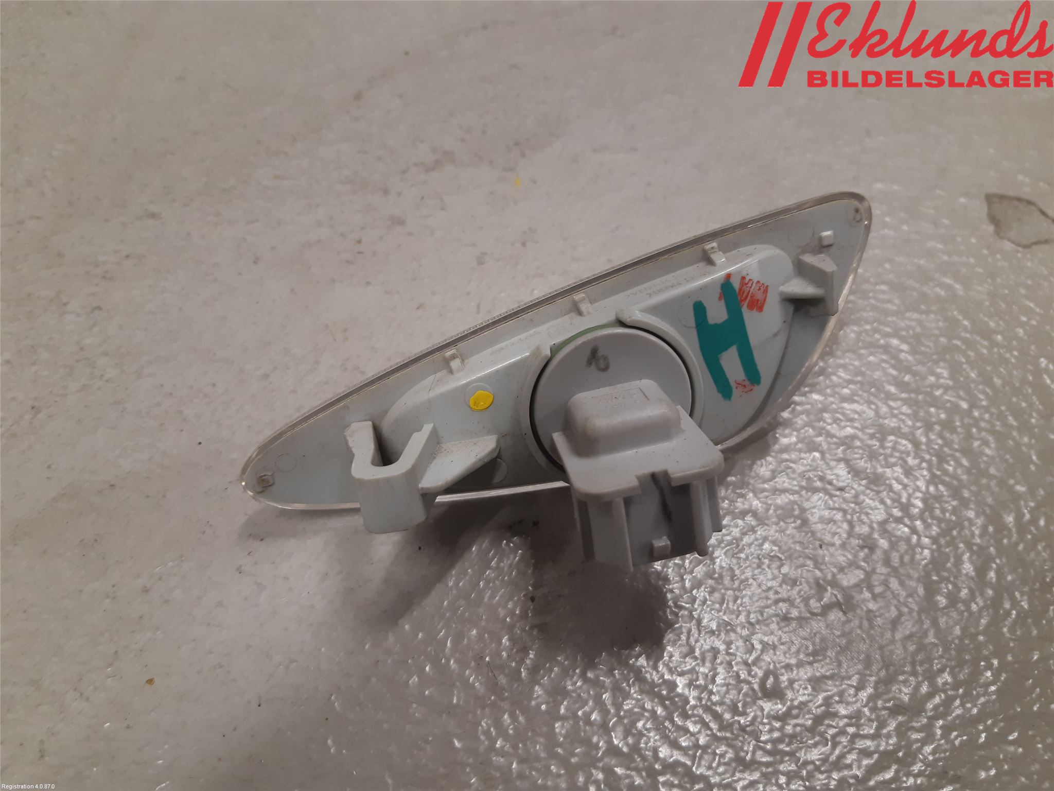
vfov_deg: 53.1
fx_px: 792
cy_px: 396
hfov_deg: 67.3
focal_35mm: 26
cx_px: 527
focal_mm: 3.93
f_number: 1.7
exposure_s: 1/50
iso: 100
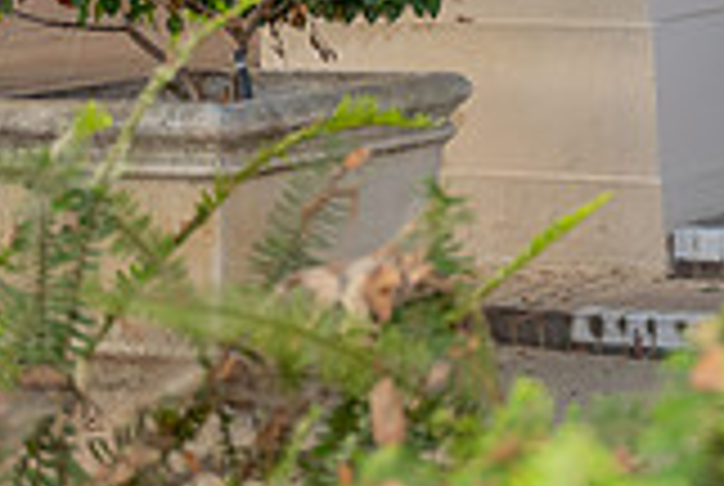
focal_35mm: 151
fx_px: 3042
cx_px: 1138
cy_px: -277
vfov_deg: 8.9
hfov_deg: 12.8
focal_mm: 42
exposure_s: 1/200
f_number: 2.8
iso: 200
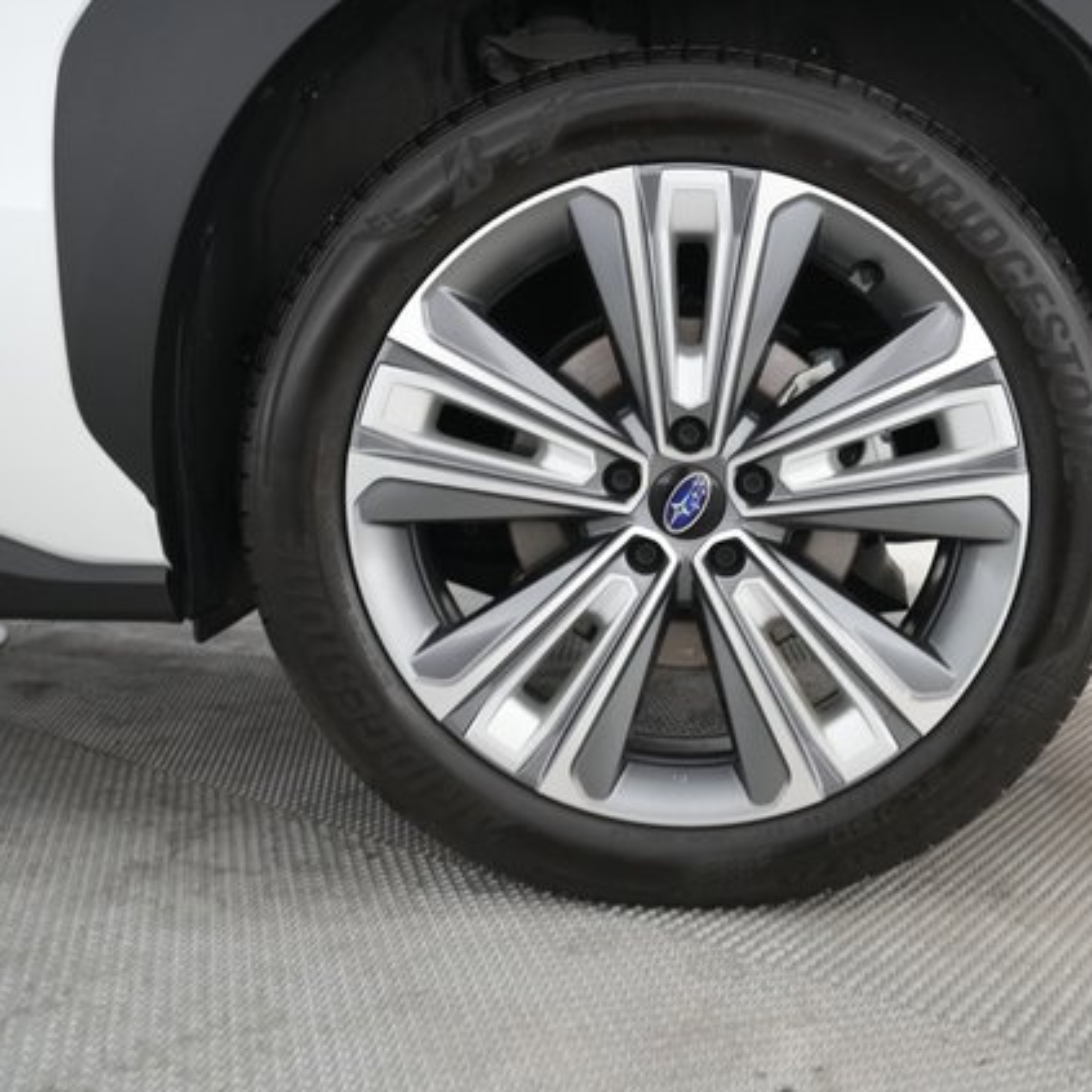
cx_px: 671
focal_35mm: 36
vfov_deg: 46.0
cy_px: 545
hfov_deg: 45.7
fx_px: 1285
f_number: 4
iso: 4000
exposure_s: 1/125
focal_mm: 28
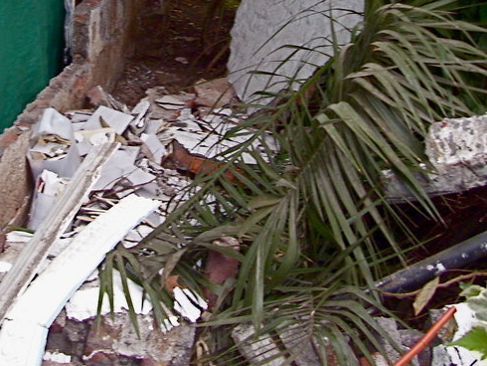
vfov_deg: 20.3
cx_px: 164
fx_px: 999
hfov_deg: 27.2
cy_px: 28
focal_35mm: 71
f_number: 2.9
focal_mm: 5.7
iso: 80
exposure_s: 1/40
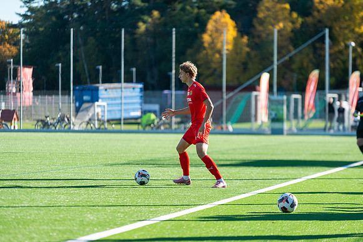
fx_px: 2063
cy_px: 121
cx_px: 182
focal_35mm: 205
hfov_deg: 10.1
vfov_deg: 6.7
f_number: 3.2
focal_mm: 200
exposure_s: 1/1600
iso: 280
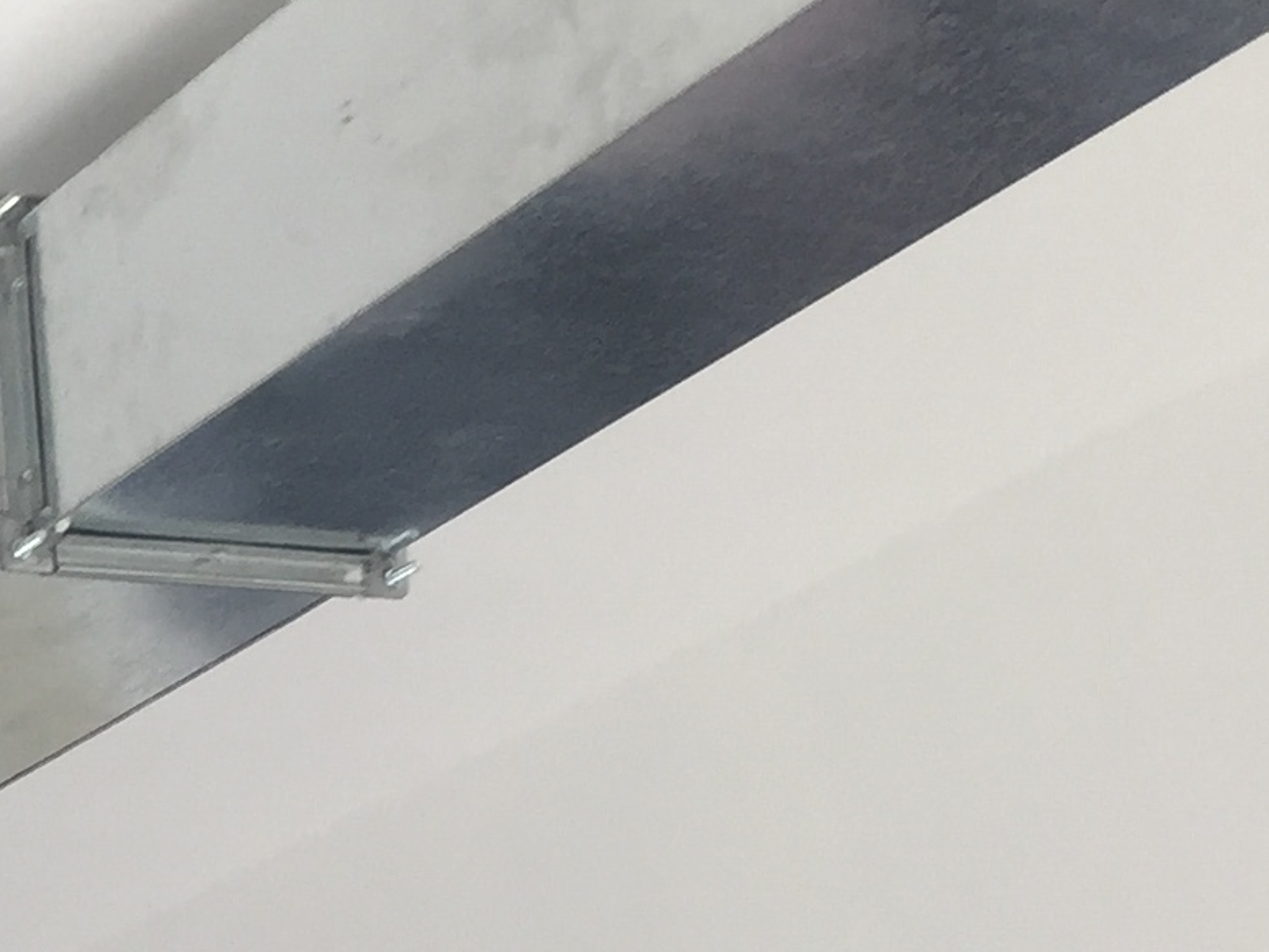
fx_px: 4472
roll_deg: +2.6
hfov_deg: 14.0
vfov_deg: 11.3
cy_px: 1680
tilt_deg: +5.9
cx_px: -1146
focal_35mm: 122
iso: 32
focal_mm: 4.15
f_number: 2.2
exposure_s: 1/112
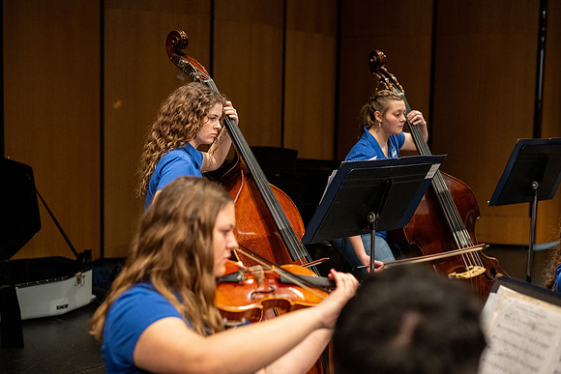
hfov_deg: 39.6
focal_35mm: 50
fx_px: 779
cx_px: 280
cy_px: 187
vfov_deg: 27.0
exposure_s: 1/800
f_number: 2.8
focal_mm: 50
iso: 3200
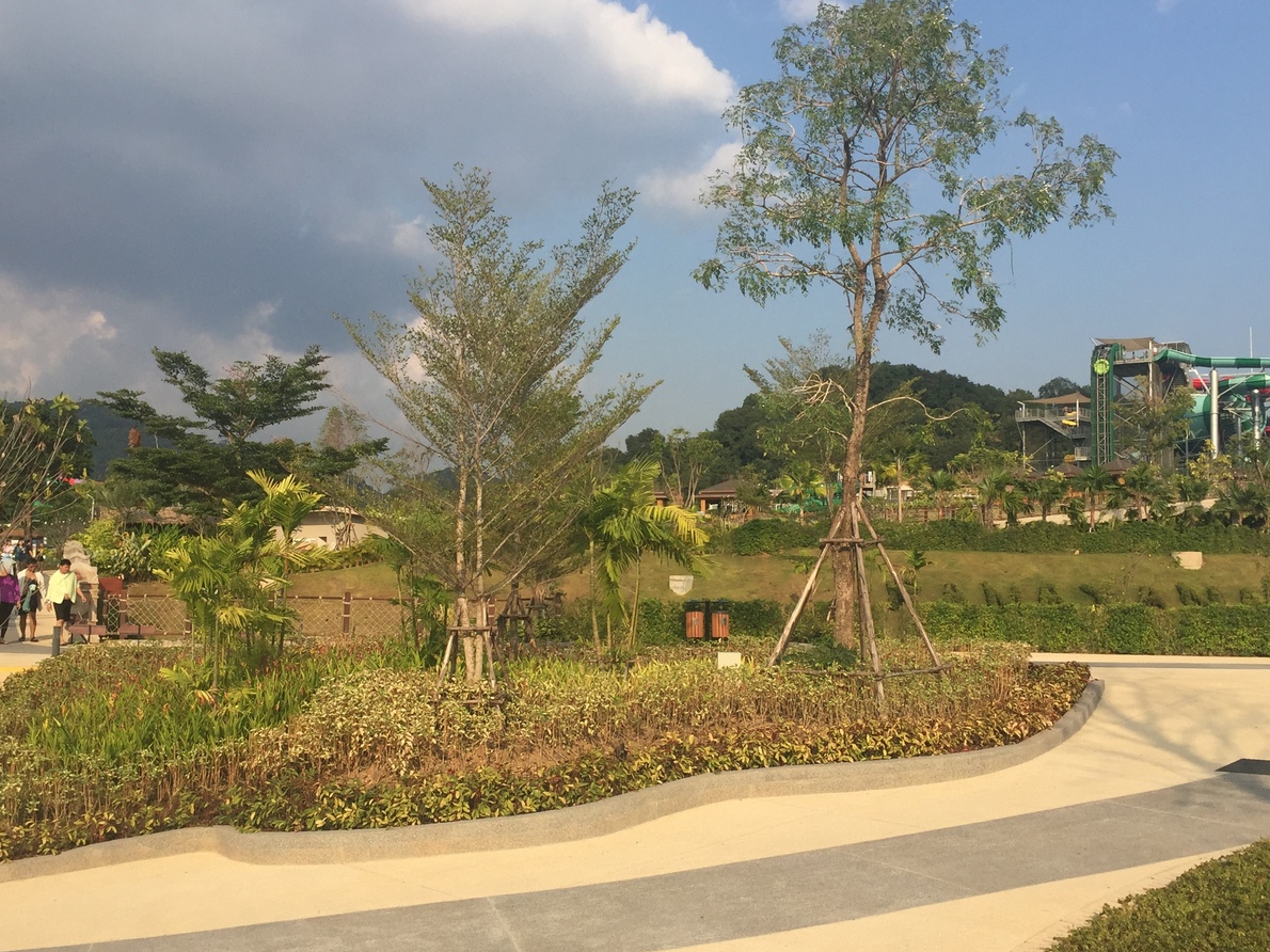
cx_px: 640
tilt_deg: +4.4
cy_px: 477
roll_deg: -1.7
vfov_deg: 36.8
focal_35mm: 39
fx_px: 1431
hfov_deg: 47.9
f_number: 2.2
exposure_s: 1/2083
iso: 32
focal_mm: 4.15
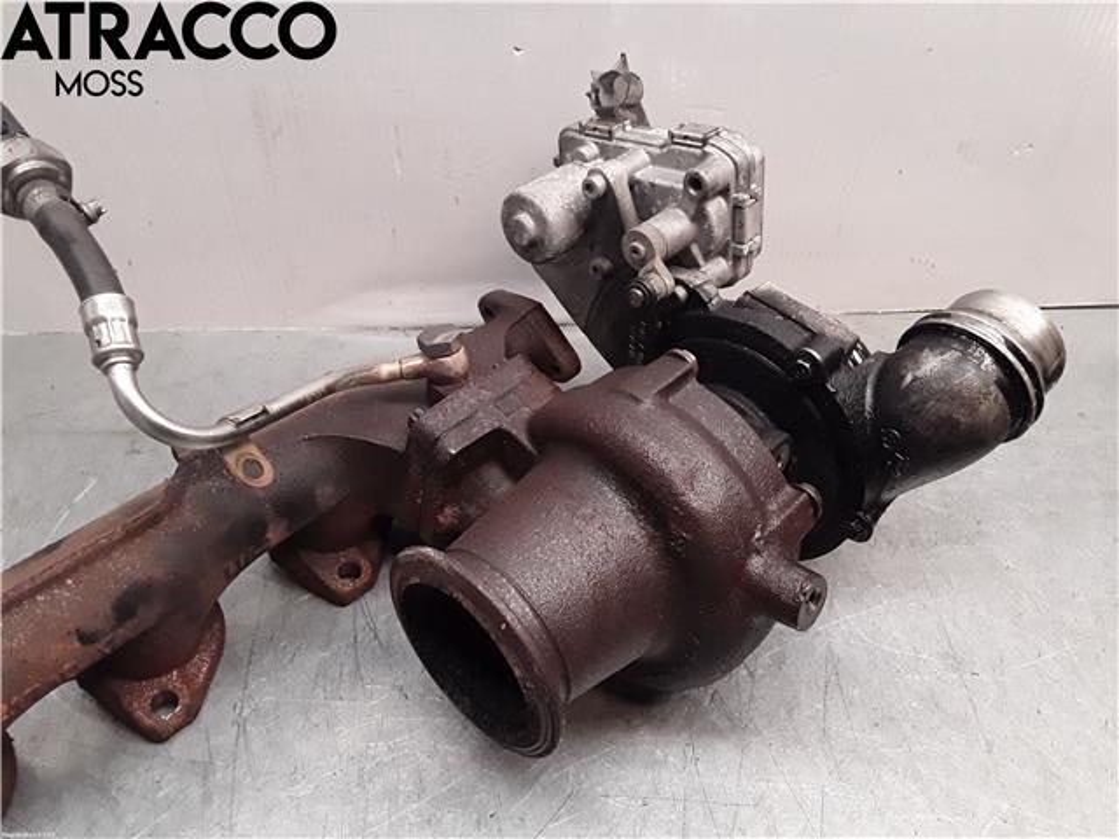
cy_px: 420
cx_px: 560
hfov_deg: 63.4
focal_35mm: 28
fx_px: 905
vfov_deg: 49.7
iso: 100
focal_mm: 2.91
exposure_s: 1/100
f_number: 1.9
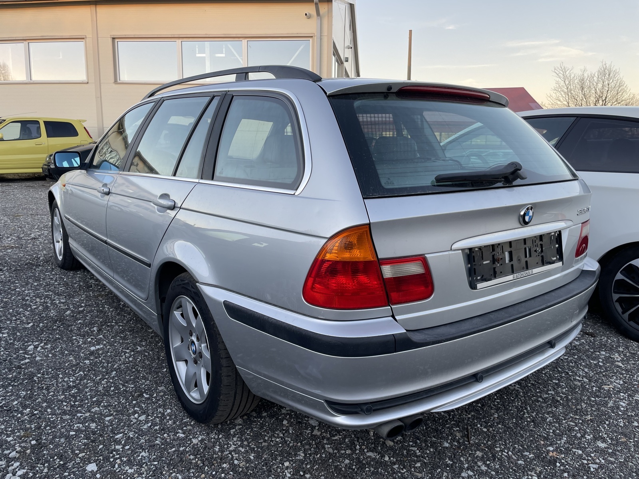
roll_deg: -0.6
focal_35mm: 26
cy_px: 240
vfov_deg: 53.1
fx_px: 480
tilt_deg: -10.1
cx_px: 320
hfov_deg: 67.3
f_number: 1.6
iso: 40
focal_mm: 4.2
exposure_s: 1/121
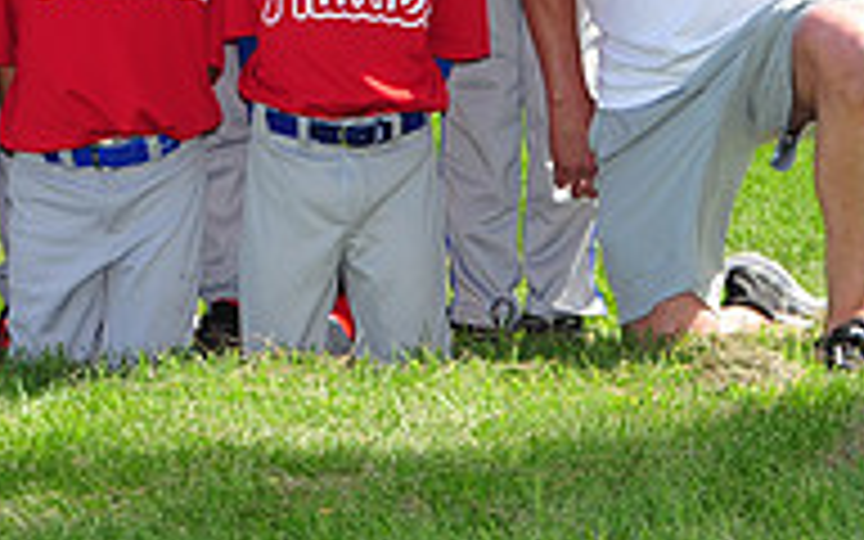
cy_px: -230
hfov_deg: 8.5
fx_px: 5793
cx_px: -27
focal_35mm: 246
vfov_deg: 5.3
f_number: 8
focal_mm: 80
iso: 200
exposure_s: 1/250
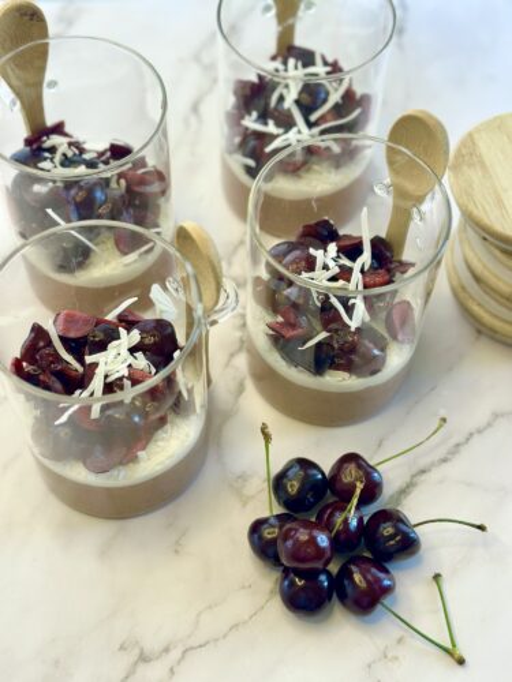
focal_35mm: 48
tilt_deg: -60.1
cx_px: 256
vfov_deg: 39.7
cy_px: 341
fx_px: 947
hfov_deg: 30.3
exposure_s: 1/121
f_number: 1.78
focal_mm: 6.86
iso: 80
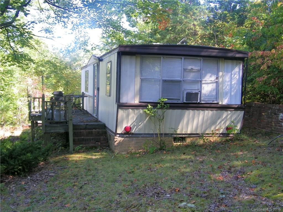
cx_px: 142
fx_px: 360
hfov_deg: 42.9
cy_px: 106
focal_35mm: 44
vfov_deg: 32.9
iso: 80
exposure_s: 1/80
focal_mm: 7.9
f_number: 3.9
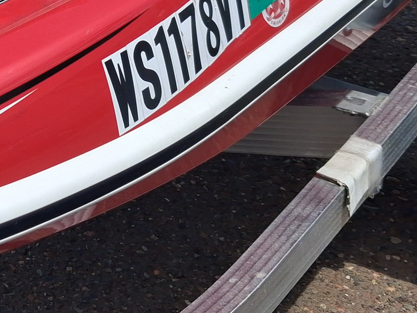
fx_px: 1217
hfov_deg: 18.7
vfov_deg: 13.8
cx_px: -34
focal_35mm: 101
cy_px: -151
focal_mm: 4
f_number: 1.8
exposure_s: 1/1056
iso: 25
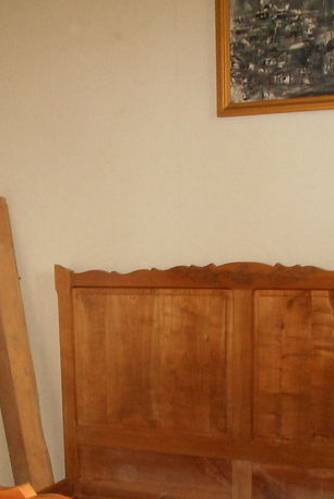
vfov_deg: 32.9
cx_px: 152
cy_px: 402
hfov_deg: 23.0
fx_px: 820
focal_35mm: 59
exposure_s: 1/25
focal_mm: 4.6
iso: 320
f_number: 3.2
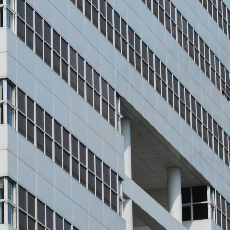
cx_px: -58
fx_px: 1909
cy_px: 57
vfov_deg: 6.9
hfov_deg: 6.8
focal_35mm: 254
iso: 100
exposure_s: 1/500
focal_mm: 70
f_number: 7.1
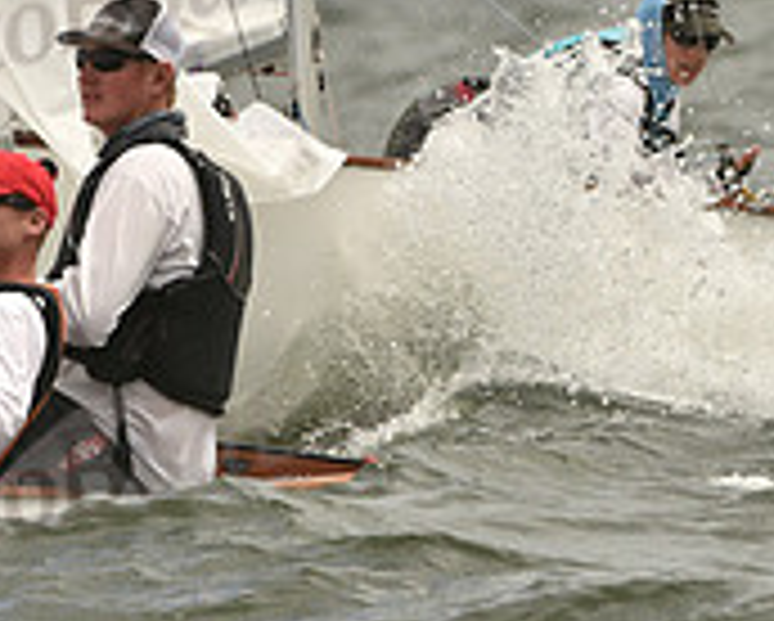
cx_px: 644
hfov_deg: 1.5
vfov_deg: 1.2
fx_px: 28965
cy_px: 182
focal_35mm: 1263
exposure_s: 1/1250
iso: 320
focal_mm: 400
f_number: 8
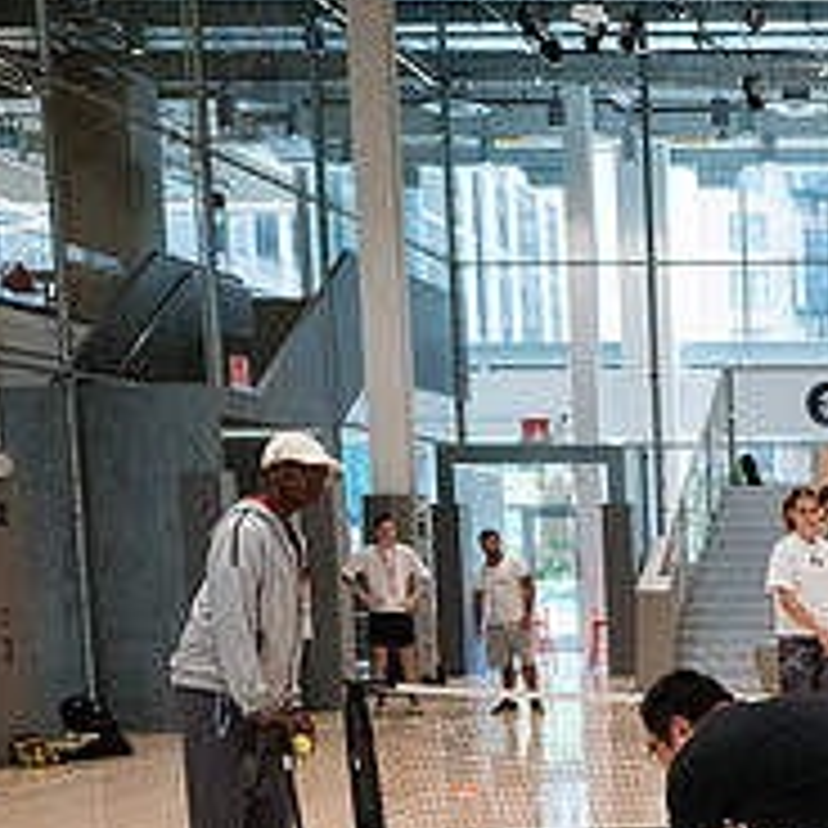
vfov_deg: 21.1
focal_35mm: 79
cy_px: 850
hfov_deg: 19.8
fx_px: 2138
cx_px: 1141
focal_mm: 24
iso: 5000
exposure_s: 1/500
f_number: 4
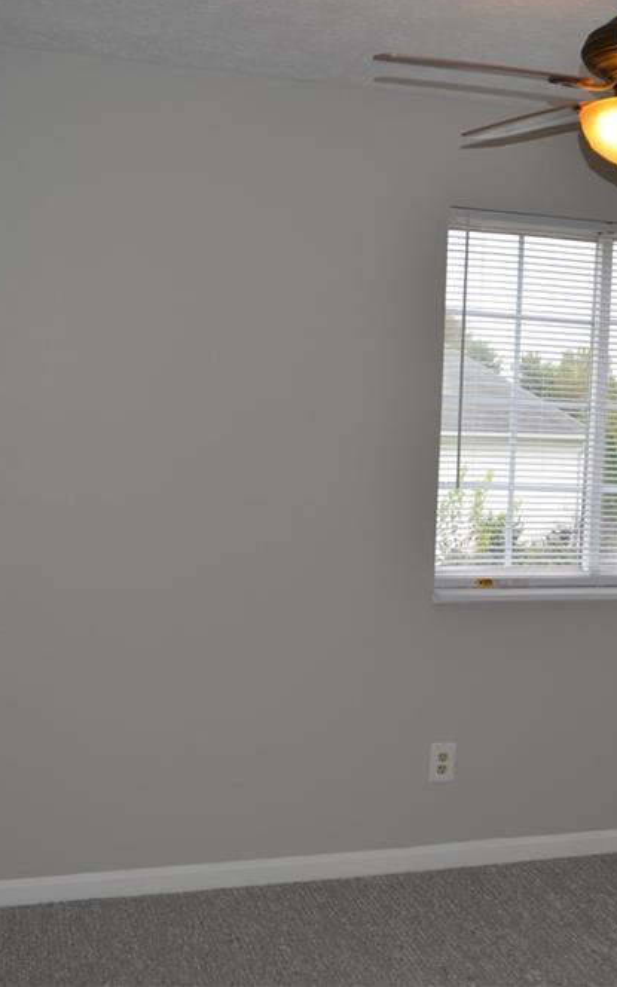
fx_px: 1265
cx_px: 410
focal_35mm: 47
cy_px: 485
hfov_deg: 27.3
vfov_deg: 42.6
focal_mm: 20
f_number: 5.6
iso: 200
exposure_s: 1/125
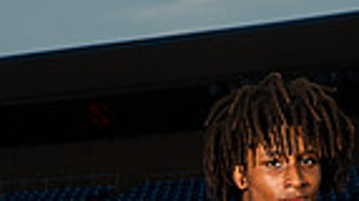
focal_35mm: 172
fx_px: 1635
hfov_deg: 12.5
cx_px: 294
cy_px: 495
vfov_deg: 6.6
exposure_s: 1/320
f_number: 7.1
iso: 200
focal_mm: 52
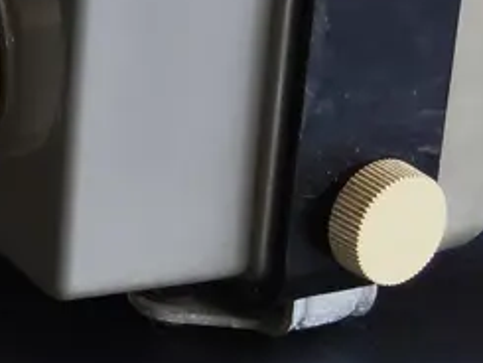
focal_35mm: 113
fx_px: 1577
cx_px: -268
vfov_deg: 12.5
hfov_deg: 15.8
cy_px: -187
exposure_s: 1/120
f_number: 2
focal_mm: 2.87
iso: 250
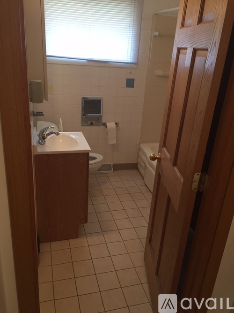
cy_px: 156
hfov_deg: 48.2
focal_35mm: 29
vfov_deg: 61.7
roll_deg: -3.0
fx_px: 261
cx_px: 117
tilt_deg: -21.7
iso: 80
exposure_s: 1/30
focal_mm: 4.15
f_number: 2.2
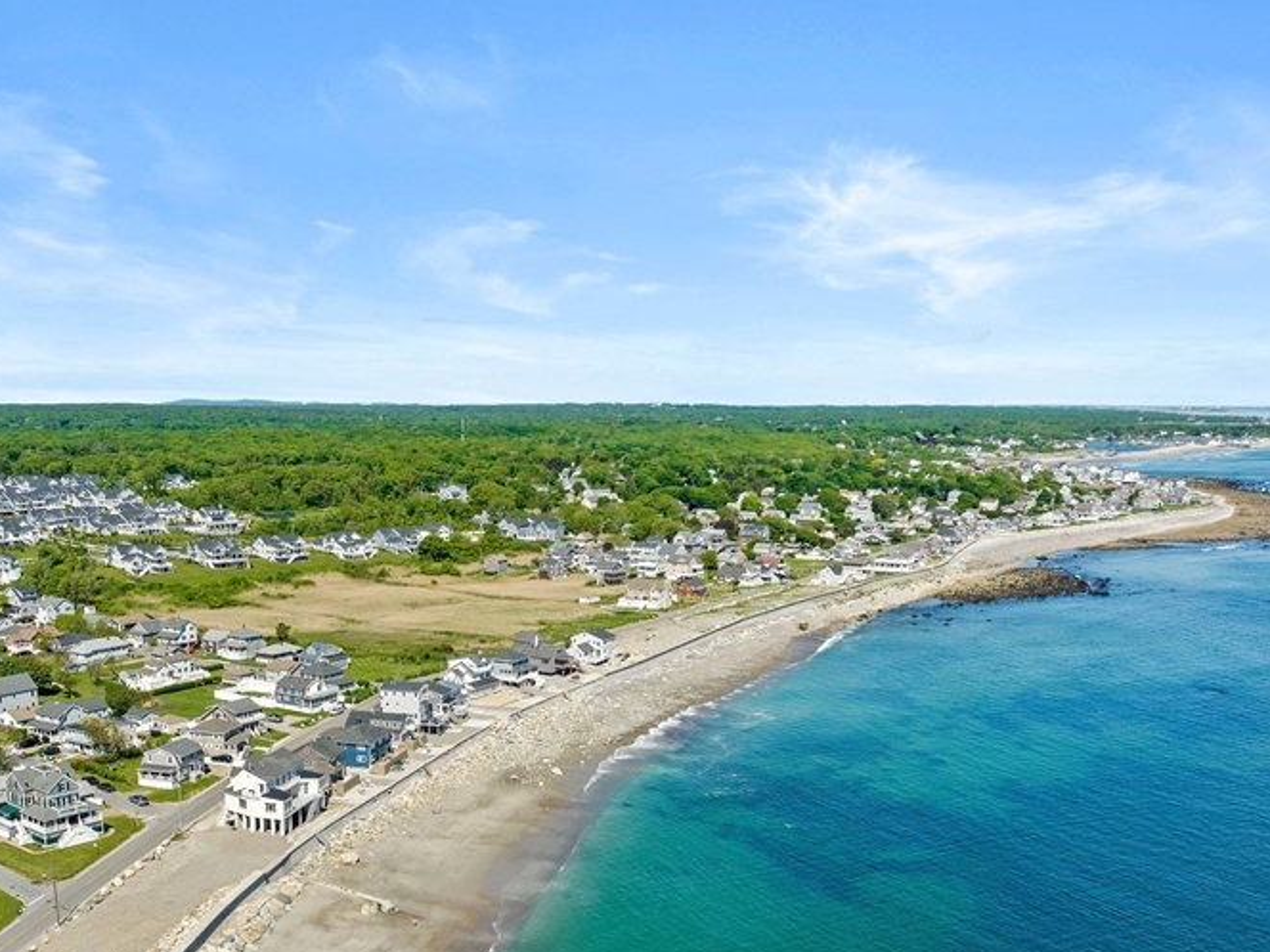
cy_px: 687
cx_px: 476
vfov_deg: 37.9
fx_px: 1357
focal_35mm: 37
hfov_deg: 49.6
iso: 100
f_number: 5
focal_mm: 12.29
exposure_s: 1/120
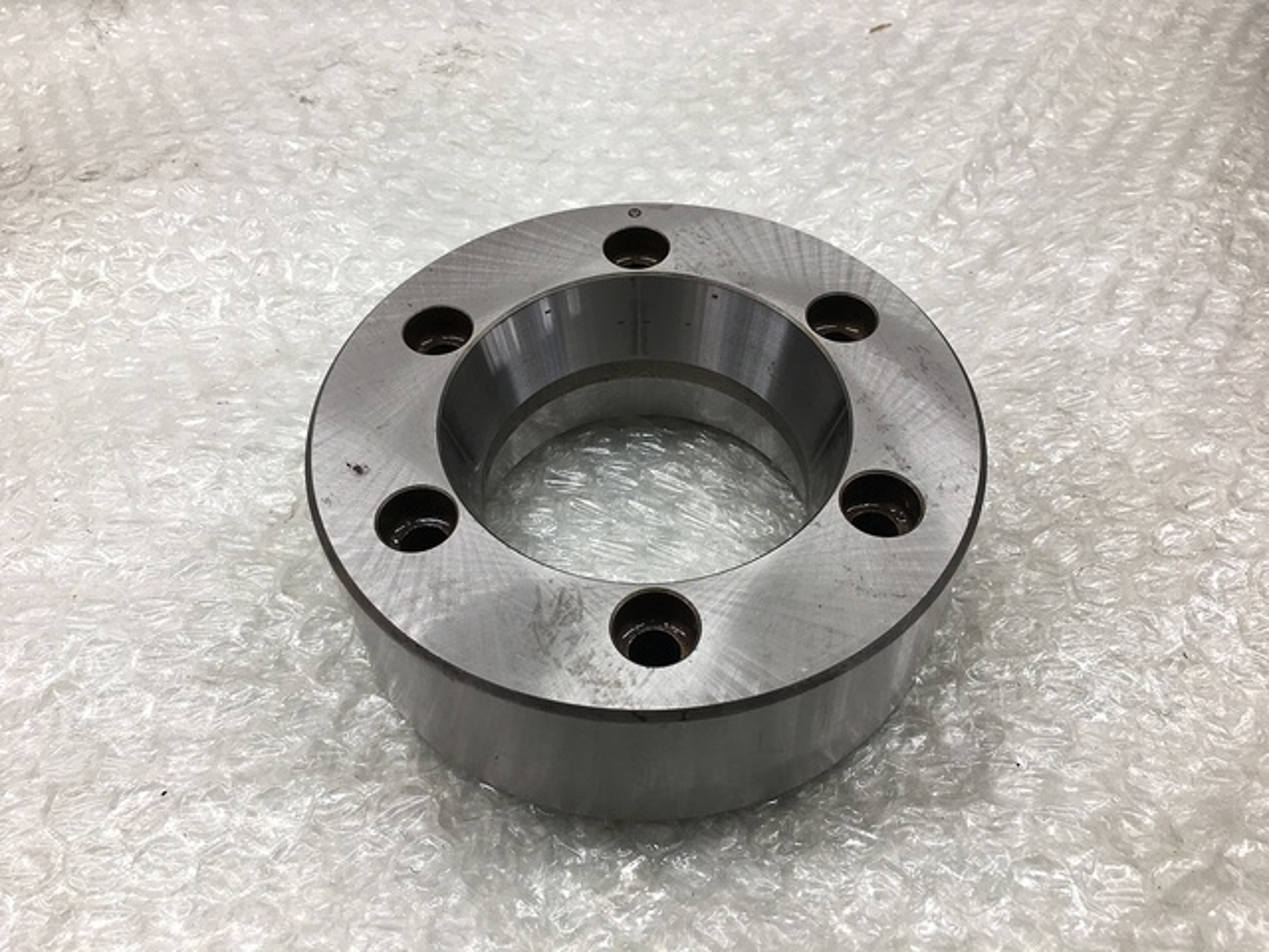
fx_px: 1063
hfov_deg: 61.7
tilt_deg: -48.8
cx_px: 634
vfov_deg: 48.2
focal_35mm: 29
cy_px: 476
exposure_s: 1/120
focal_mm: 4.15
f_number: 2.2
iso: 40
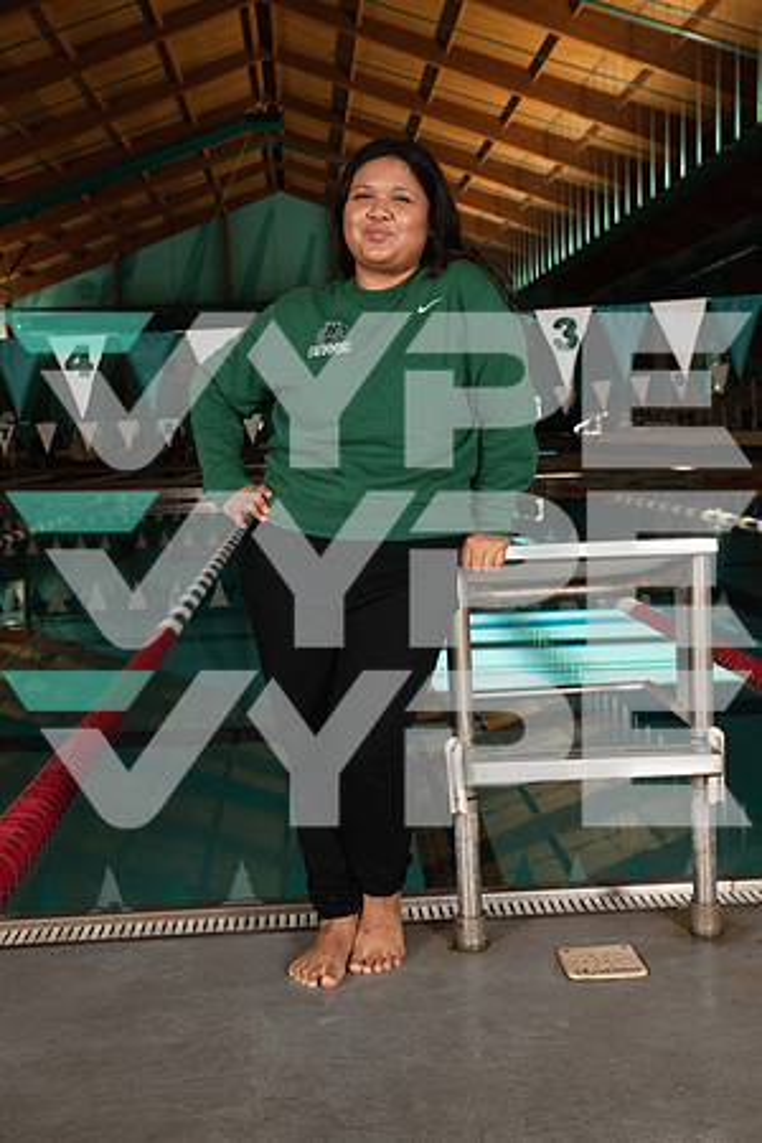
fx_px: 1460
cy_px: 572
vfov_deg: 42.7
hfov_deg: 29.2
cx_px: 381
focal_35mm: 46
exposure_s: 1/250
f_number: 7.1
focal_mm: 46
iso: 800
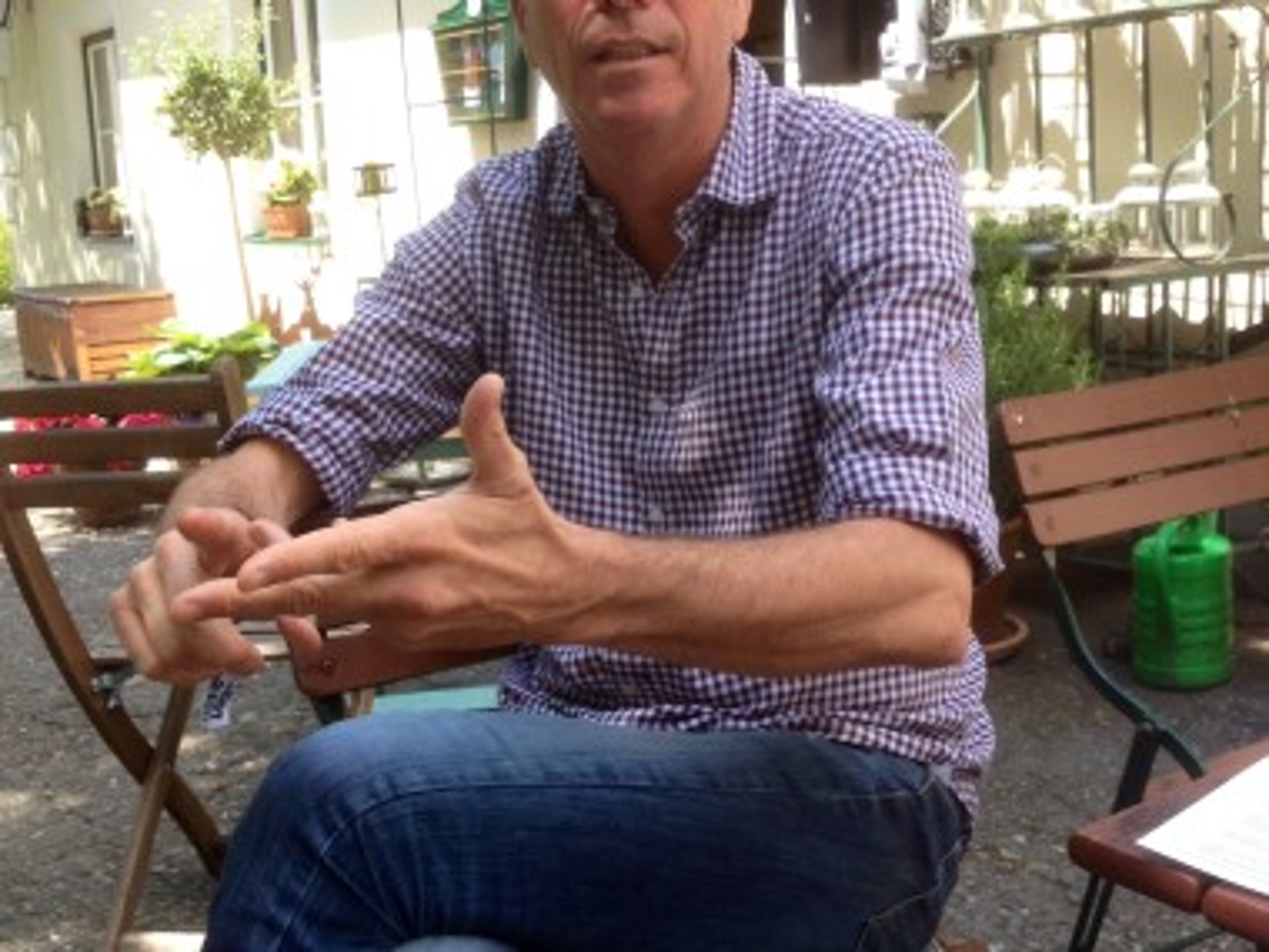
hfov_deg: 52.6
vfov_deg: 40.7
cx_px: 634
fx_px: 1283
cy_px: 476
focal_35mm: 35
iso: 50
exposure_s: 1/354
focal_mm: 4.28
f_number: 2.4
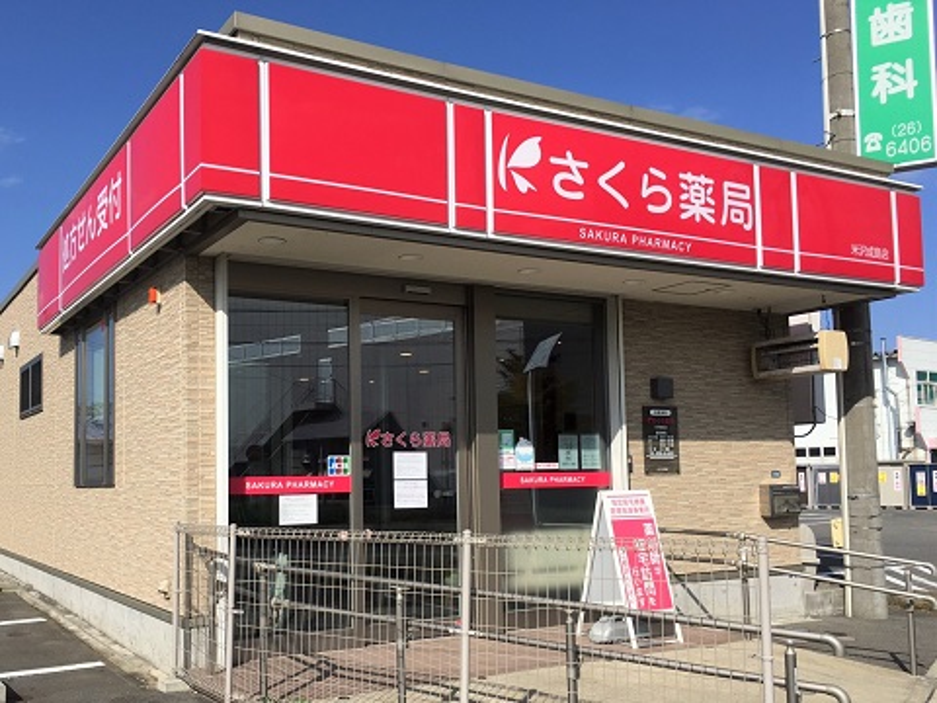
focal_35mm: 29
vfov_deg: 48.2
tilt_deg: +5.2
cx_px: 468
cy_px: 352
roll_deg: +1.9
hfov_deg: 61.7
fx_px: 785
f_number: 2.2
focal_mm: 4.15
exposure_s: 1/2262
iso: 25
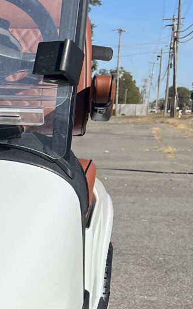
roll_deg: -0.2
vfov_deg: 20.5
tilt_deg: -10.6
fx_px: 833
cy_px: 282
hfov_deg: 11.8
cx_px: -192
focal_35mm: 99
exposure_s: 1/7463
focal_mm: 5.7
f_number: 1.5
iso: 50
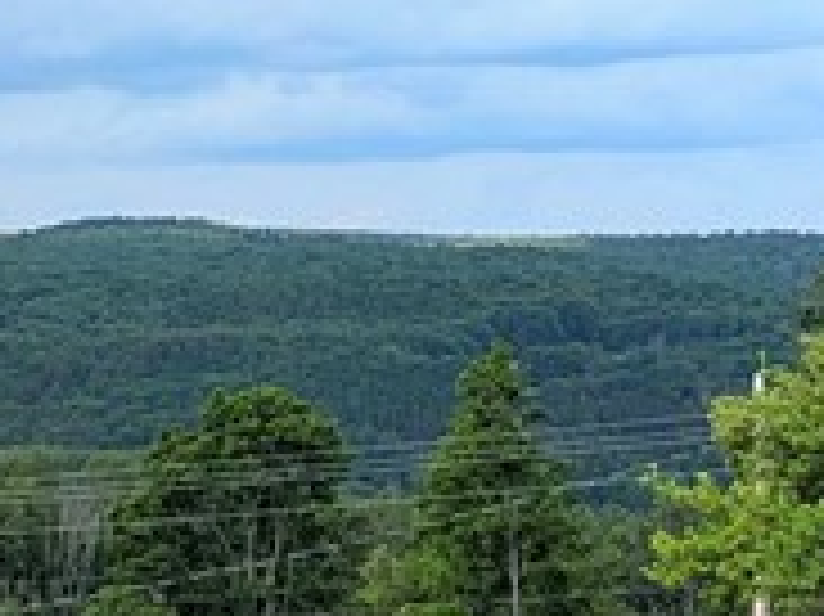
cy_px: 459
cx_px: -272
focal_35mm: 140
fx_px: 3330
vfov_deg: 10.6
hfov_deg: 13.5
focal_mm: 5.43
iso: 49
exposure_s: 1/2294
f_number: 1.89
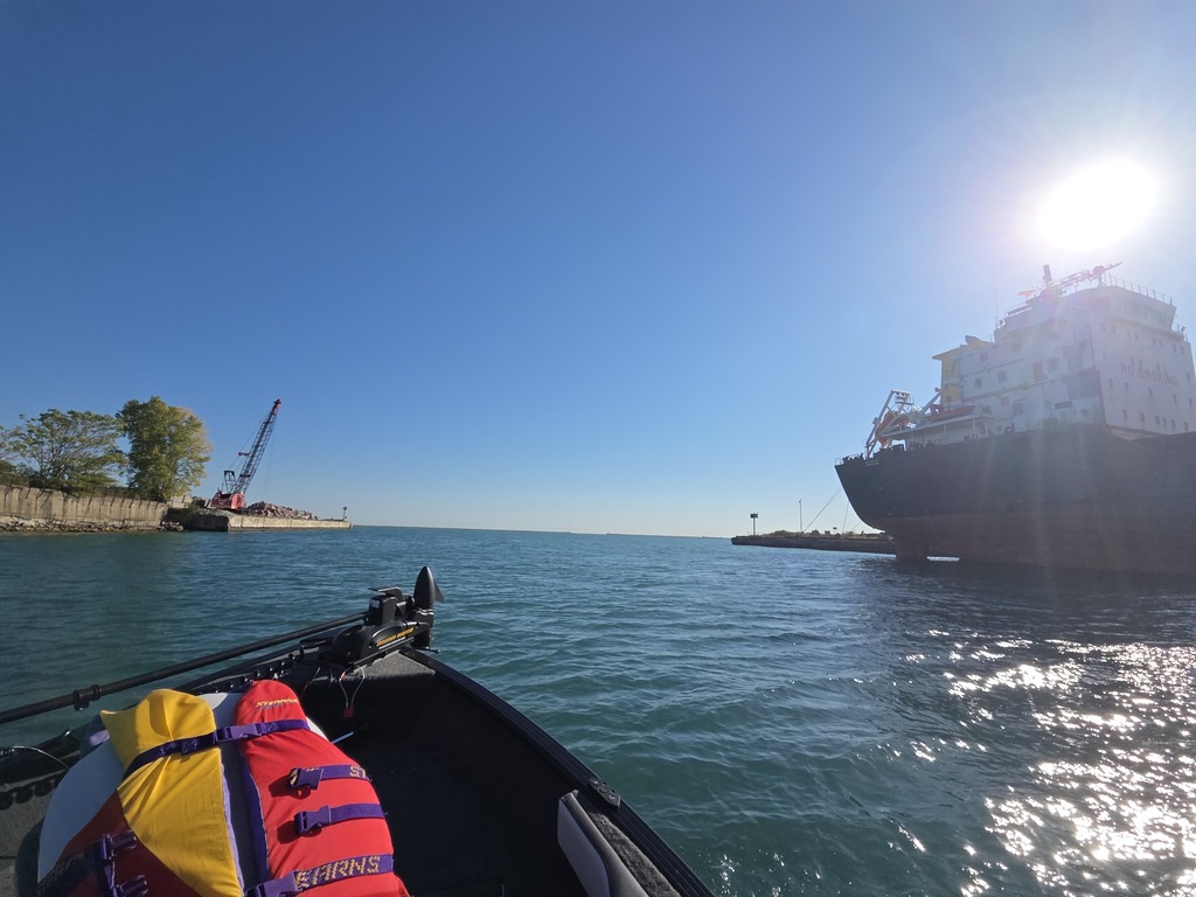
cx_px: 598
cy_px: 448
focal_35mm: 13
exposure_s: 1/4314
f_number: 2.2
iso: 50
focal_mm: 2.2
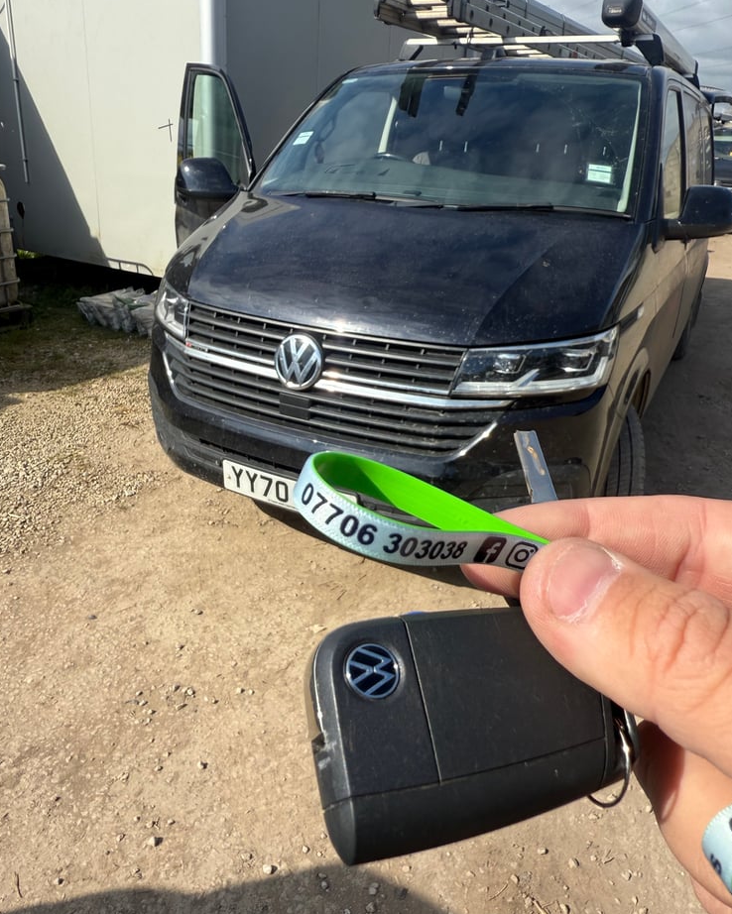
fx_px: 704
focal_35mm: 26
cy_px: 472
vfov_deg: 66.0
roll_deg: -2.5
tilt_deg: -20.2
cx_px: 358
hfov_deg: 54.9
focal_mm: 2.22
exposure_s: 1/1779
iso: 40
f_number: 2.2
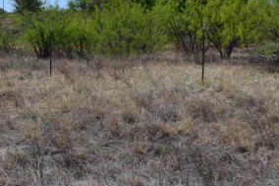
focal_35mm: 99
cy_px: 35
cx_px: 16
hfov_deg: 20.1
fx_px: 767
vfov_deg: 13.7
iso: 100
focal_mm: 26
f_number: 8
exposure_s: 1/250
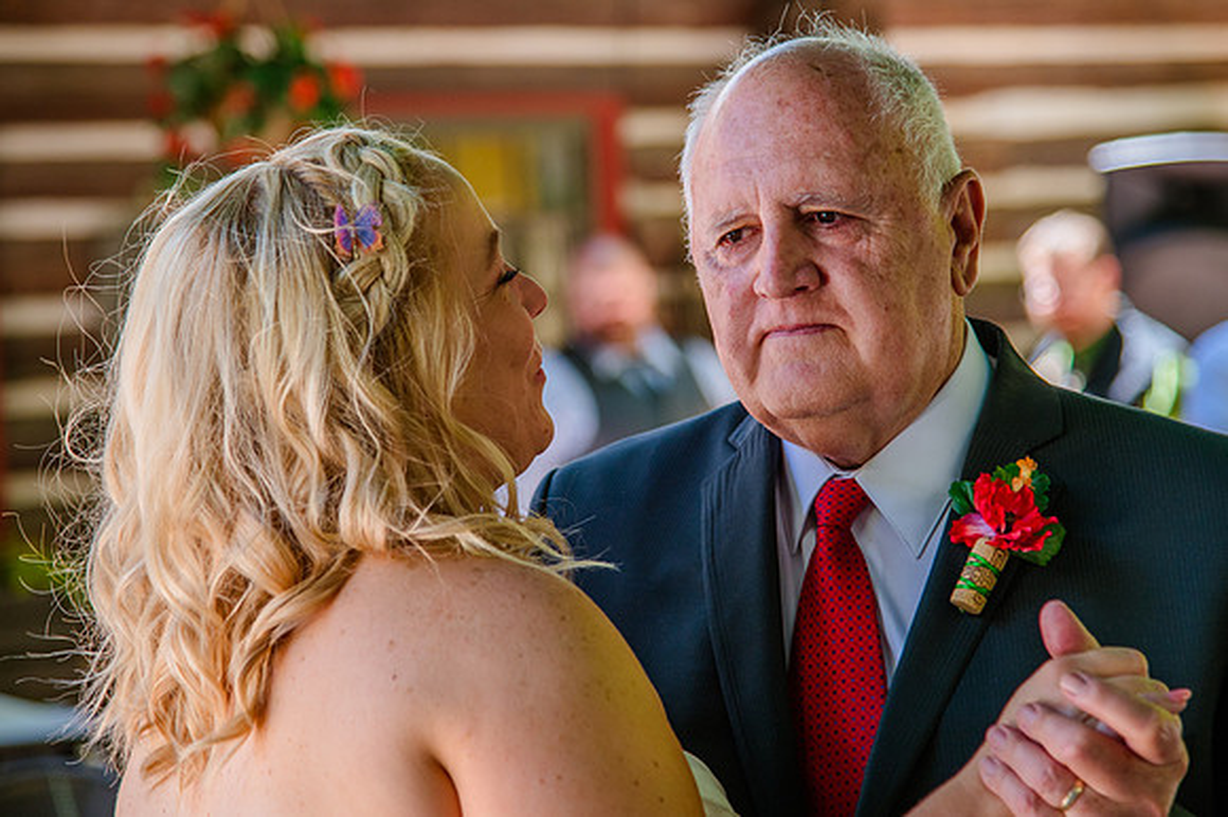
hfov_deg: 16.3
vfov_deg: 10.9
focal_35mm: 126
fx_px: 4282
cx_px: 599
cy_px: 345
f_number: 4
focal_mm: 105
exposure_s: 1/200
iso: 320
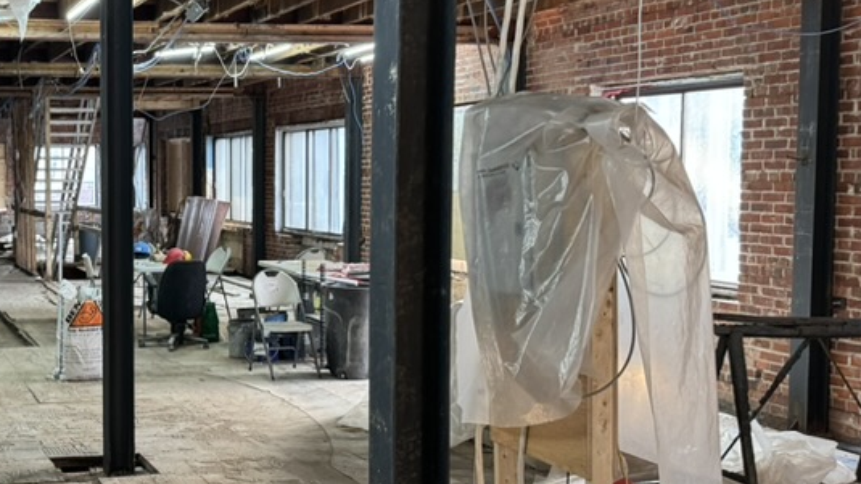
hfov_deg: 38.8
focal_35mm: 50
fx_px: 1142
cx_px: 105
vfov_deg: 24.0
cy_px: 248
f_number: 1.78
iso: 320
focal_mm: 6.76
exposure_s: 1/60
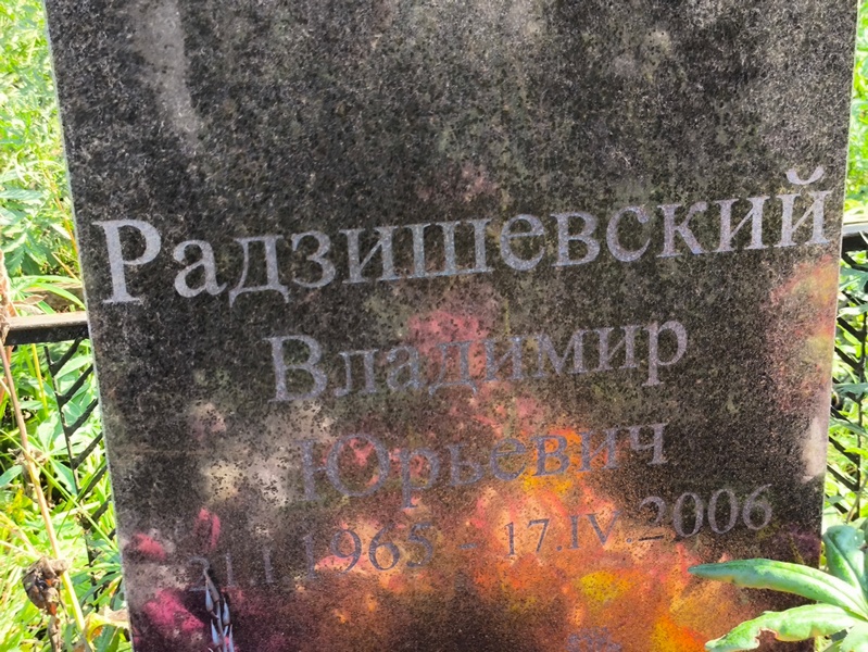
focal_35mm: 50
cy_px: 326
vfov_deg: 29.1
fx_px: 1254
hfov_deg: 38.2
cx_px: 434
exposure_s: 1/120
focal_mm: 4.71
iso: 64
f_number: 1.7
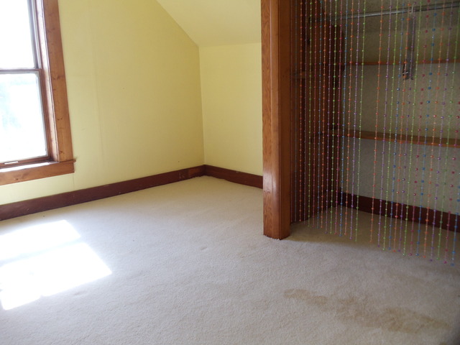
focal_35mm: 44
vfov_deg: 32.9
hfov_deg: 42.9
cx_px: 230
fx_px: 585
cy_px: 172
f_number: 3.5
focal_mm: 6
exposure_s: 1/80
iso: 200
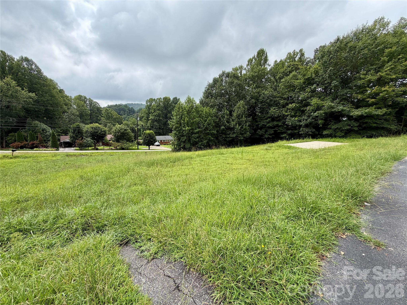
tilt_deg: -9.6
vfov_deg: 85.7
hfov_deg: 102.1
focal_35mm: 14
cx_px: 204
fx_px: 165
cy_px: 152
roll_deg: -0.9
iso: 25
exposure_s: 1/770
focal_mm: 2.22
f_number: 2.2
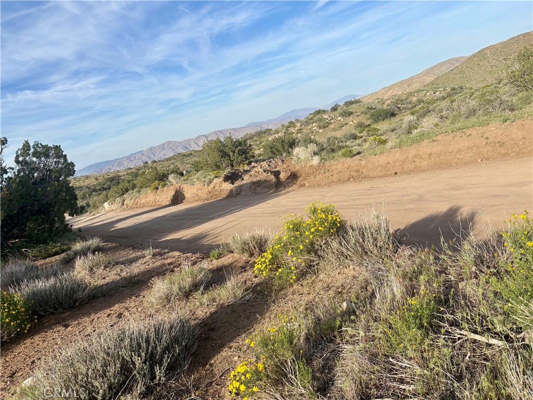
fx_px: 400
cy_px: 200
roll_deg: +15.6
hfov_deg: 67.3
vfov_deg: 53.1
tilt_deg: -11.7
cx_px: 266
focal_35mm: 26
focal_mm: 5.96
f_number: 1.6
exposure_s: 1/2985
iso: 50
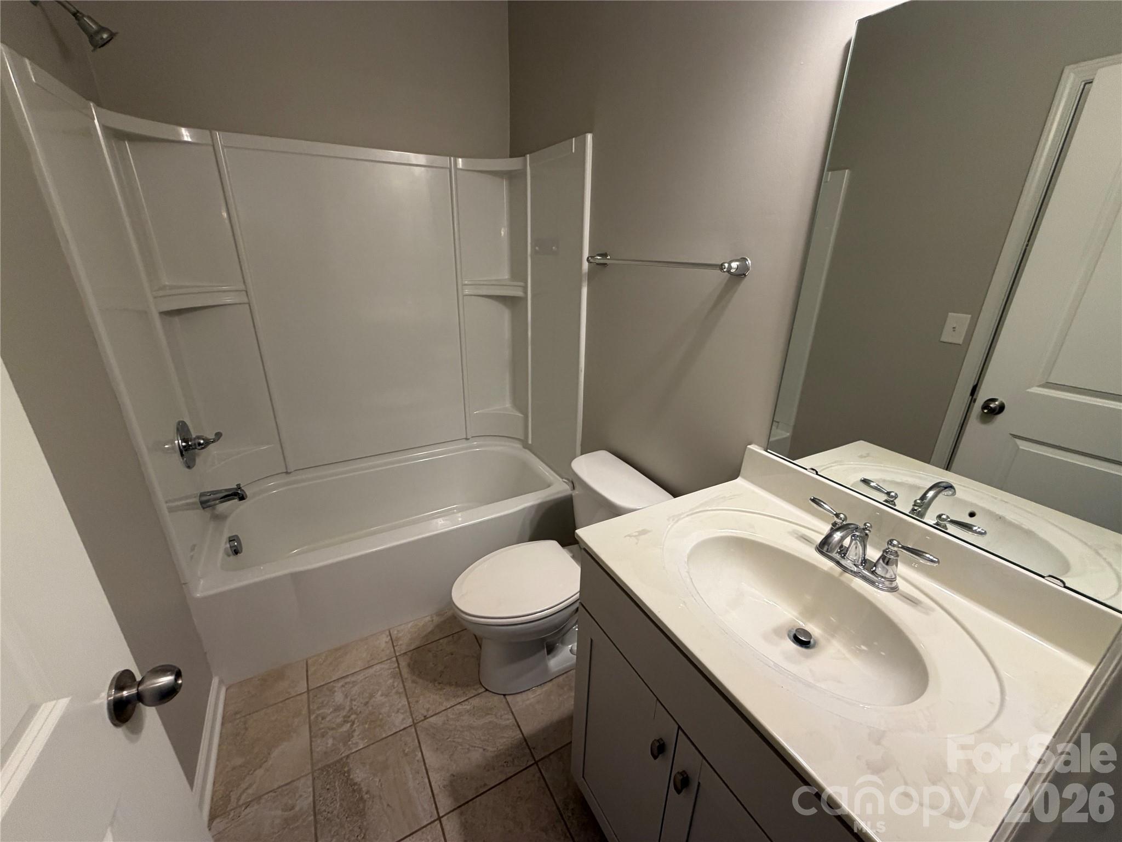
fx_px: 454
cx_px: 561
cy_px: 421
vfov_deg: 85.7
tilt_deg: -21.8
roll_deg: -0.5
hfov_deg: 102.1
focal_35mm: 14
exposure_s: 1/60
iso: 200
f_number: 2.2
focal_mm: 2.22
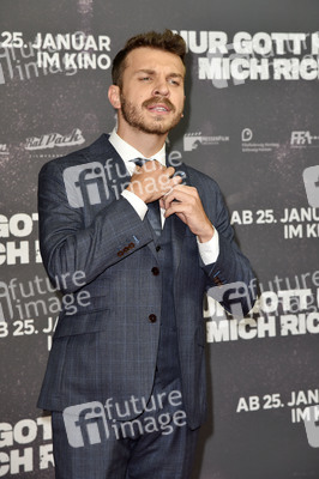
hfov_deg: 11.4
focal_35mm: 120
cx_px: 160
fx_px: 1598
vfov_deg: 17.1
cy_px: 240
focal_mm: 120
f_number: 6.3
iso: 800
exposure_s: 1/250
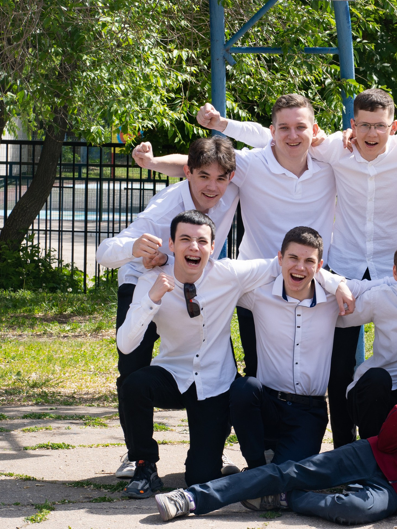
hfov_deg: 8.5
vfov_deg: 11.4
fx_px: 2645
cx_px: 427
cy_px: 273
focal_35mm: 173
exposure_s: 1/125
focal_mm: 85
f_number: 13
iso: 160
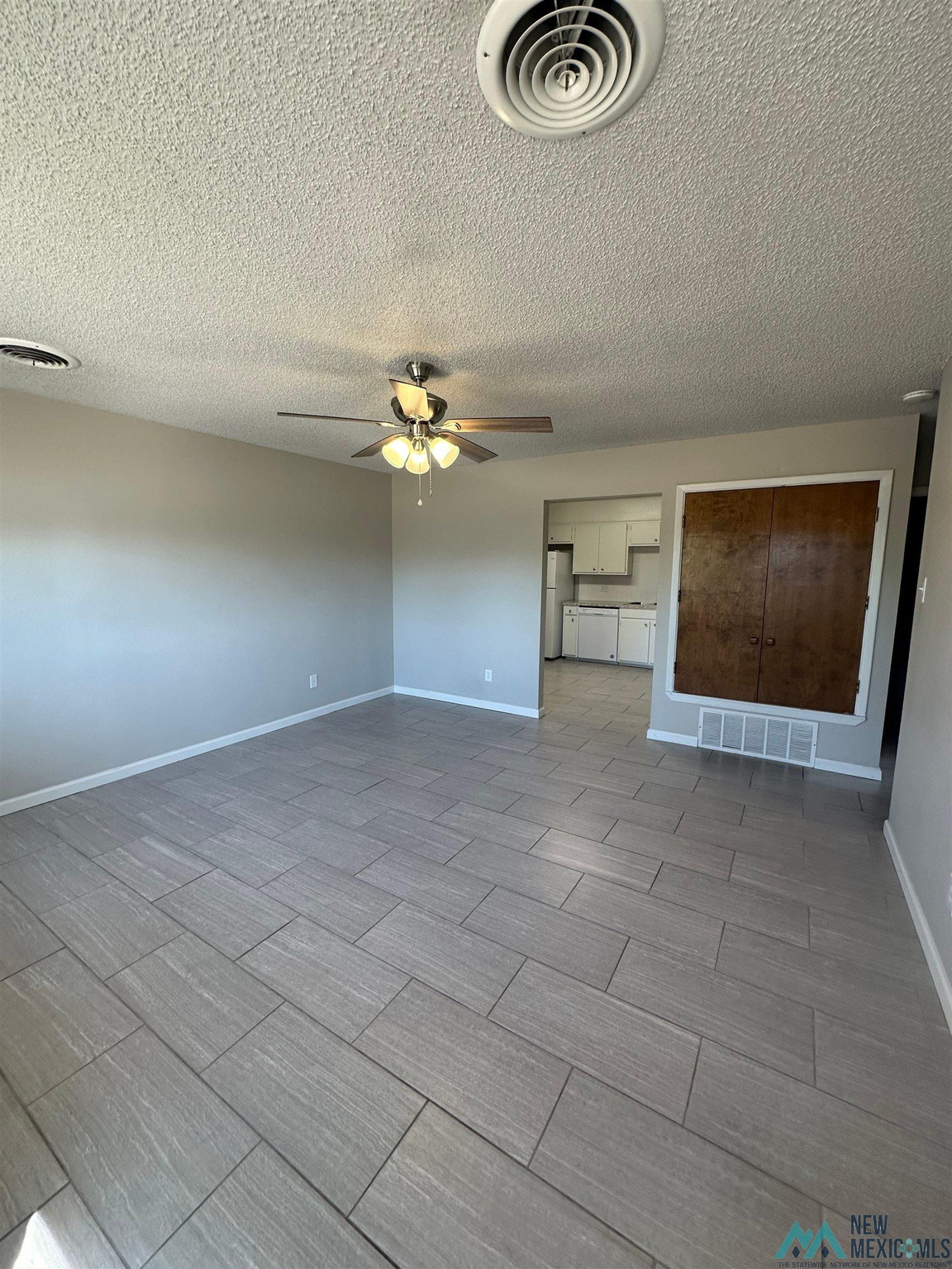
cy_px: 634
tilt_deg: -6.7
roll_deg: -0.5
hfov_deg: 85.7
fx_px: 513
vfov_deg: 102.1
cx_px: 476
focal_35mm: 14
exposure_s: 1/120
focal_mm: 2.22
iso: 125
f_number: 2.2
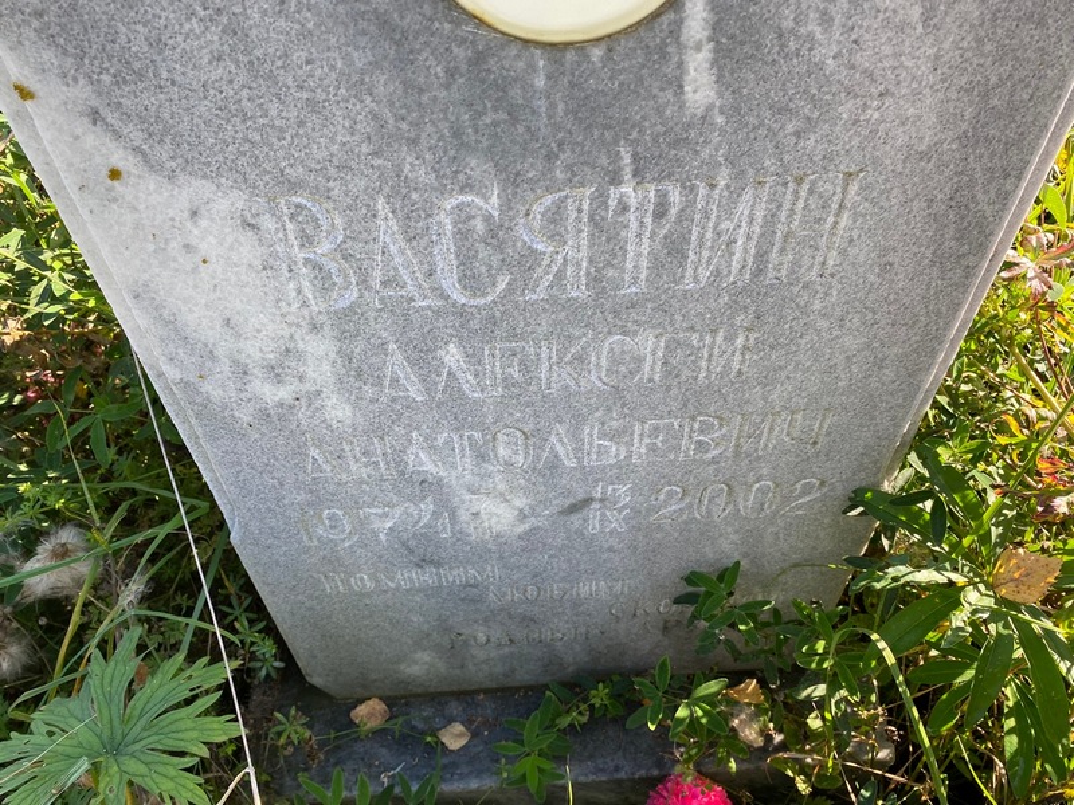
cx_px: 537
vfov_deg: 53.1
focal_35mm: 26
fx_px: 807
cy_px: 402
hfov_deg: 67.3
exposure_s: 1/232
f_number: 1.8
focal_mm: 4.25
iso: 32
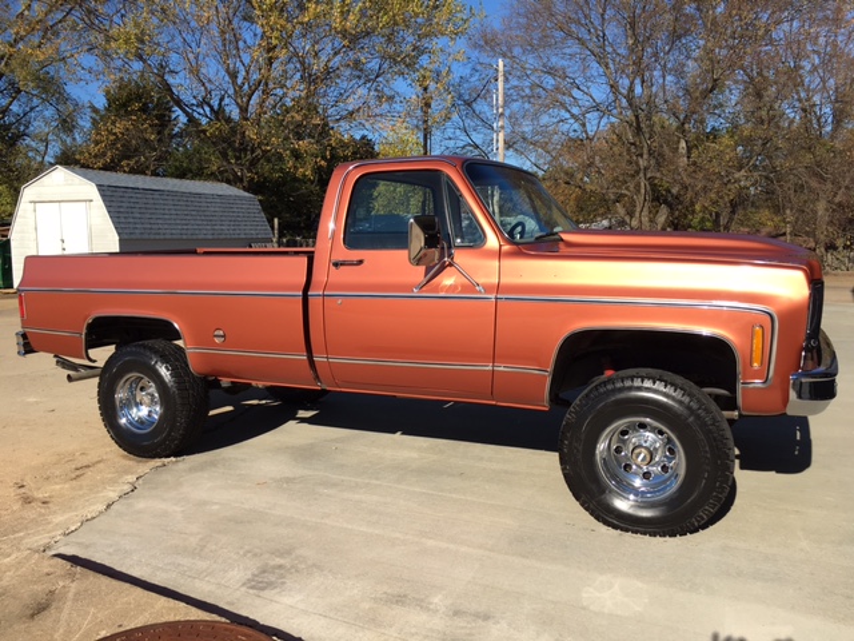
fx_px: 715
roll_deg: +1.9
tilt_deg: -8.1
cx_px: 427
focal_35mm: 29
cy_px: 320
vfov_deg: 48.2
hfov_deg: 61.7
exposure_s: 1/1241
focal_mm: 4.15
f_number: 2.2
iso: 25
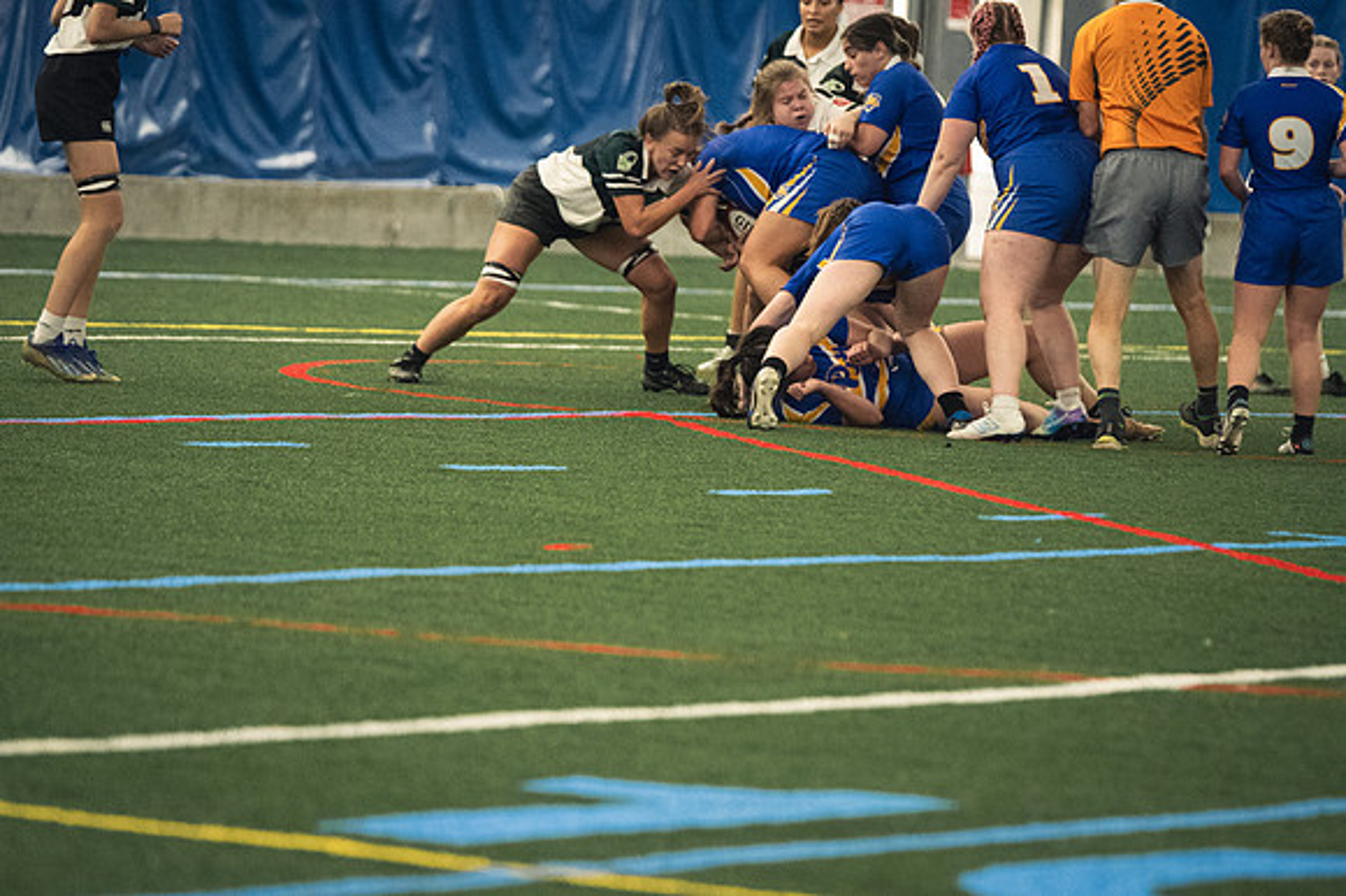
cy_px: 448
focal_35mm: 285
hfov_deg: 7.2
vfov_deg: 4.8
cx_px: 673
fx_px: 10649
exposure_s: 1/500
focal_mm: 190
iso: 6400
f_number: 2.8
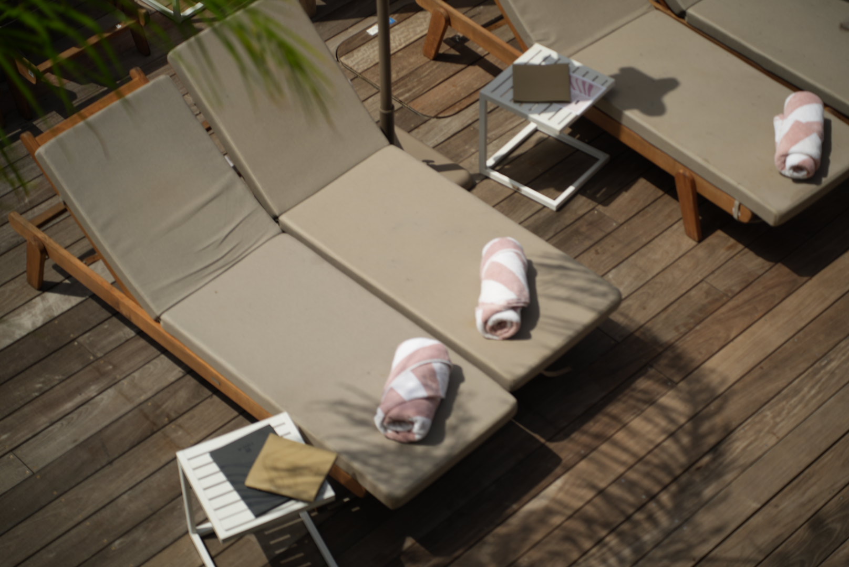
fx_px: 1770
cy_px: 284
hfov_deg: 27.0
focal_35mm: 75
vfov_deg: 18.2
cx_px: 424
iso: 100
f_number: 2.8
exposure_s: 1/1250
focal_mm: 75
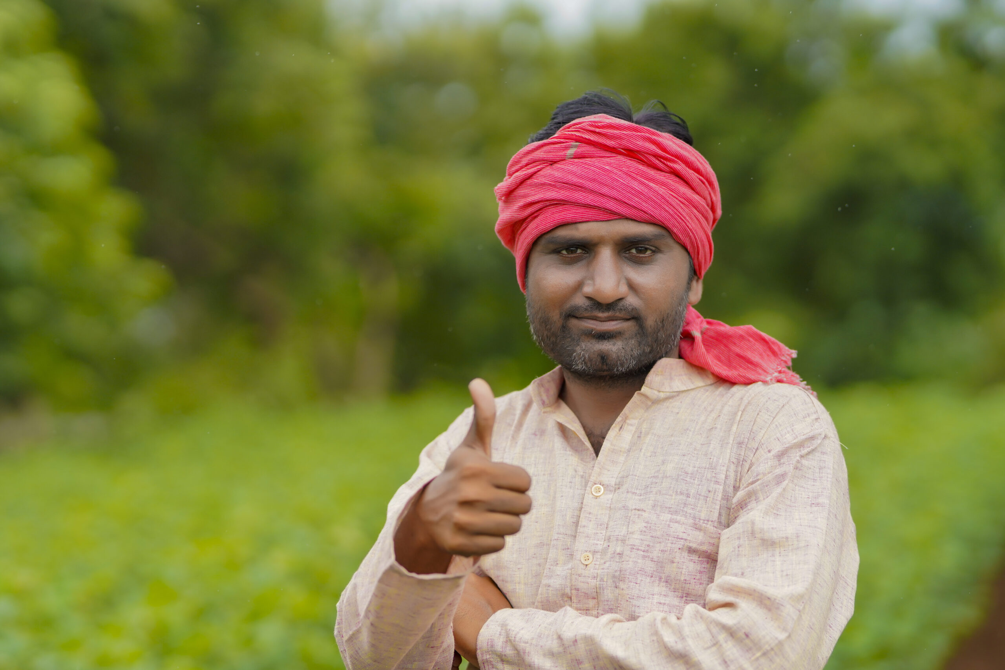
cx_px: 502
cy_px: 335
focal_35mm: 85
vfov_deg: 16.1
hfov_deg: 23.9
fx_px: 2373
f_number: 2
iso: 250
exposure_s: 1/2500
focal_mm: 85
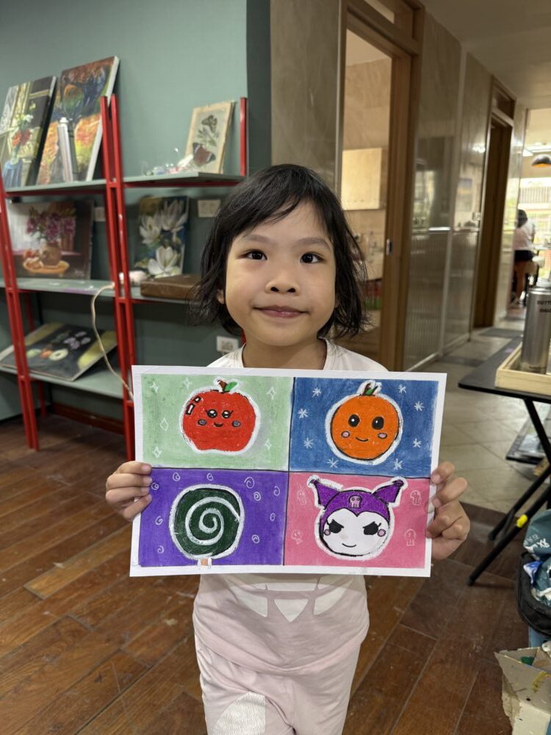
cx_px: 276
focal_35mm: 24
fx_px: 509
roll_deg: +0.1
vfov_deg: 71.6
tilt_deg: -14.2
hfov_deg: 56.8
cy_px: 368
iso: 125
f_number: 1.78
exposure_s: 1/121
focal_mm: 6.76
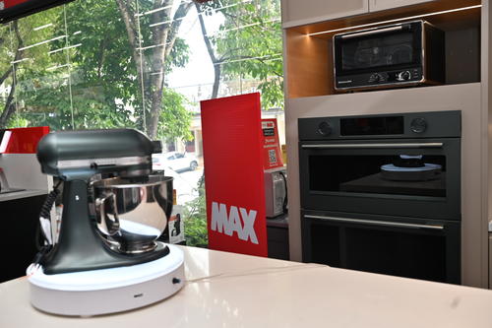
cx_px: 246
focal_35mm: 34
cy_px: 164
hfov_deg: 56.5
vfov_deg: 39.4
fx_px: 458
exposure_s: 1/100
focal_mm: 33.5
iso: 200
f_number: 5
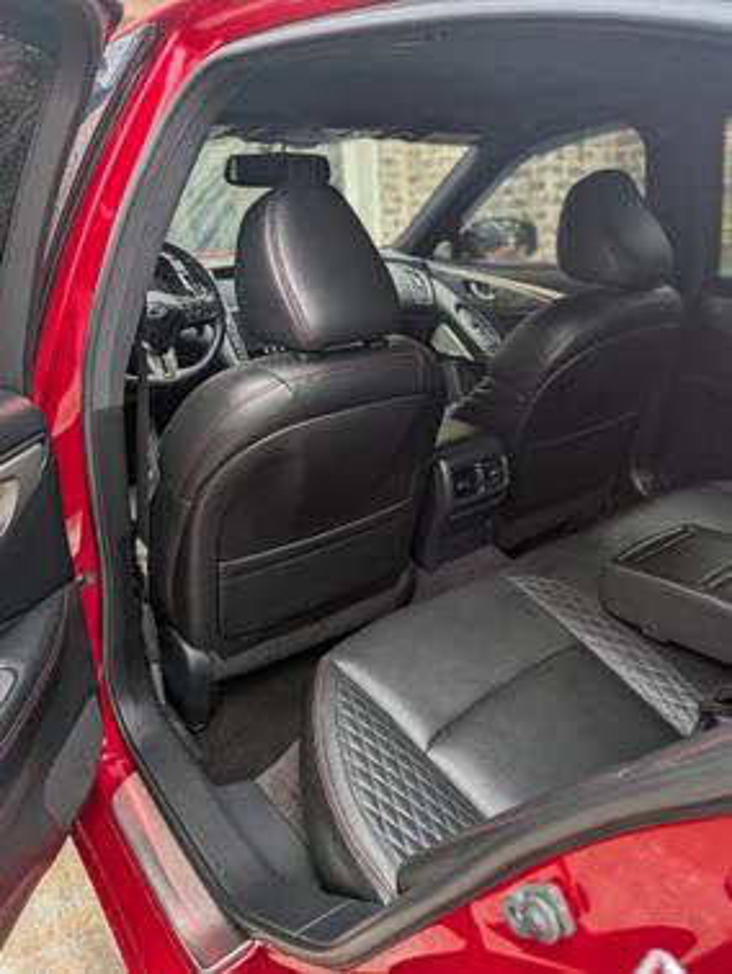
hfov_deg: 56.9
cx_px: 366
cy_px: 487
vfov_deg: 71.6
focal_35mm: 24
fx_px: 676
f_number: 1.7
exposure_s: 1/185
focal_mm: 4.53
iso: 53
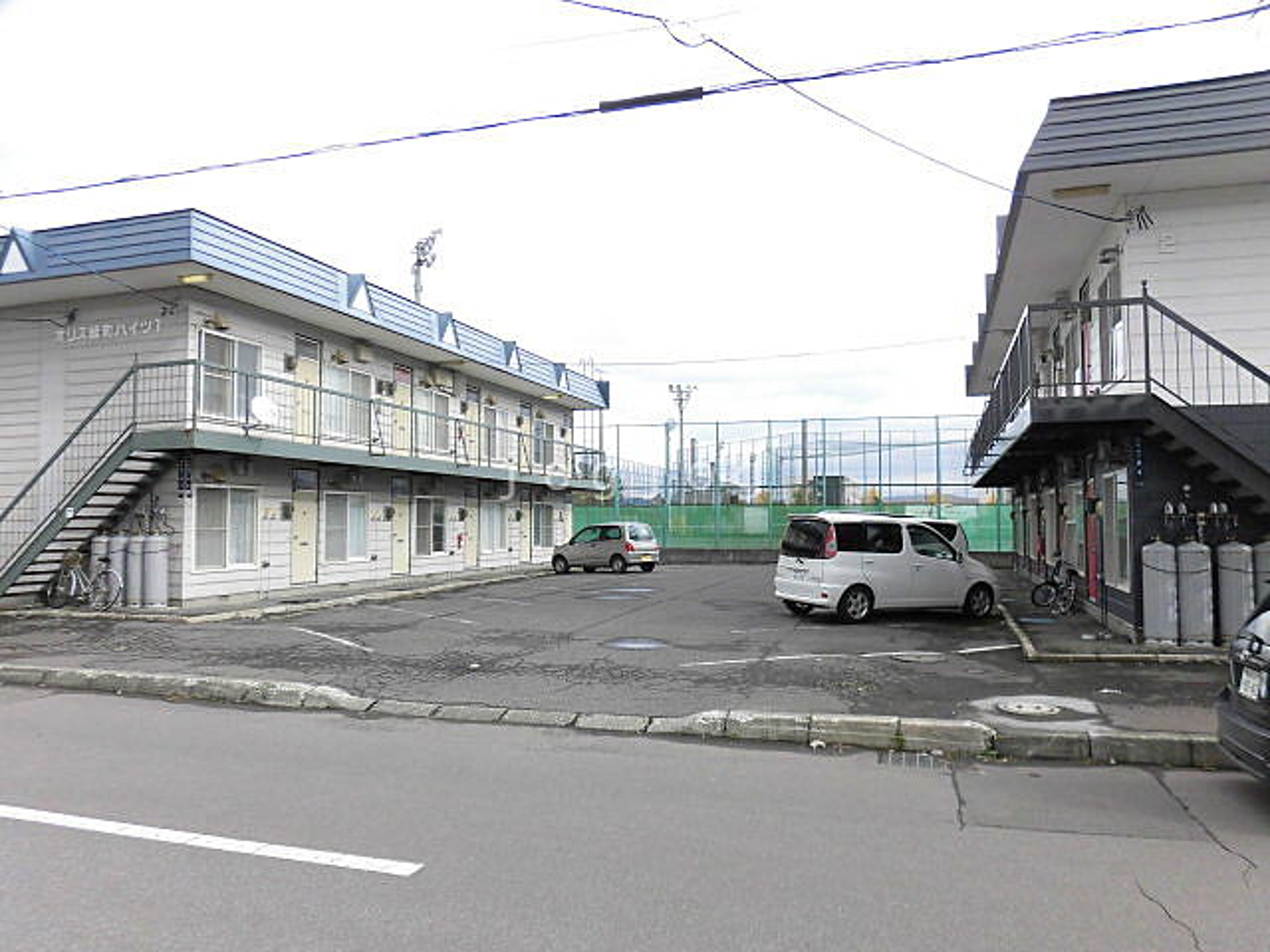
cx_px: 635
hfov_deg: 71.6
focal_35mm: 24
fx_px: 881
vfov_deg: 56.8
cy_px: 476
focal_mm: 4.3
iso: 100
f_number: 3.1
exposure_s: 1/250
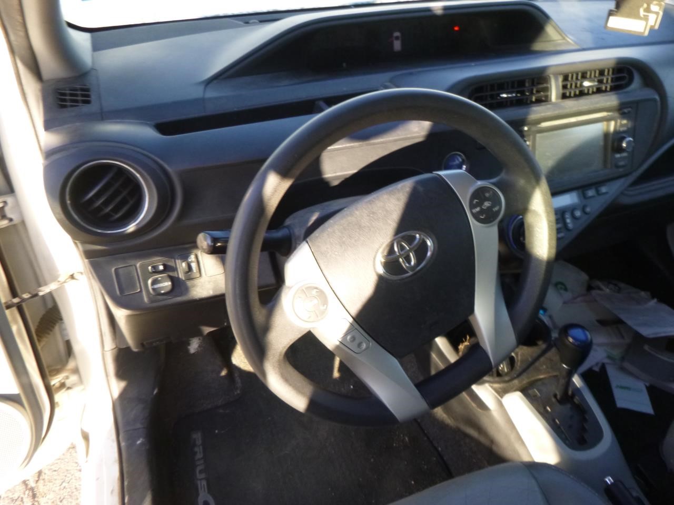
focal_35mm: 25
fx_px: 487
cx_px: 337
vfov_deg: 54.9
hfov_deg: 69.4
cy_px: 252
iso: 200
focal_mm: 4.5
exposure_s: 1/60
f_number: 3.9
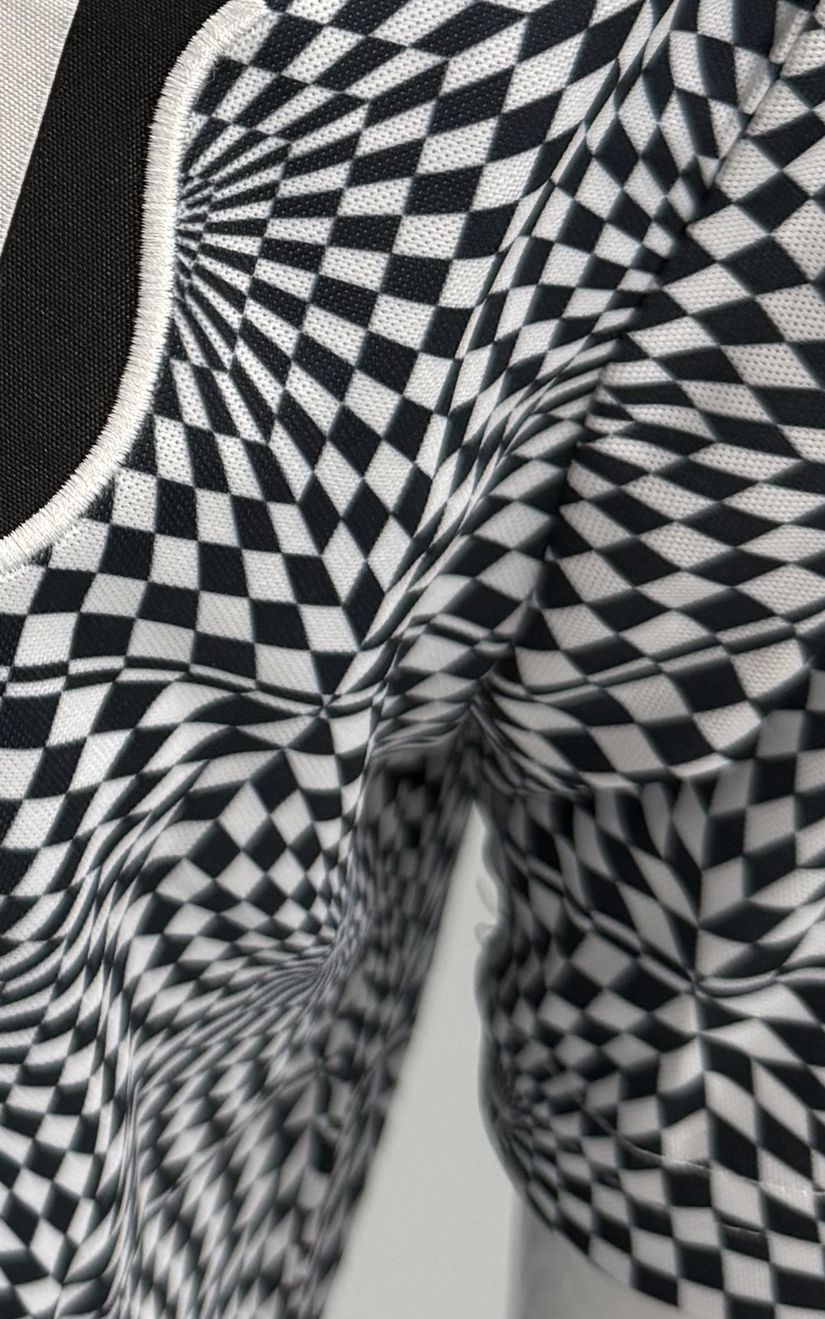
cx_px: -378
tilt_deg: -17.3
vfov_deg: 25.1
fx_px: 2841
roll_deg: -9.0
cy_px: 52
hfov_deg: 15.4
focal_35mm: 79
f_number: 1.78
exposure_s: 1/50
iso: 160
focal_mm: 6.76
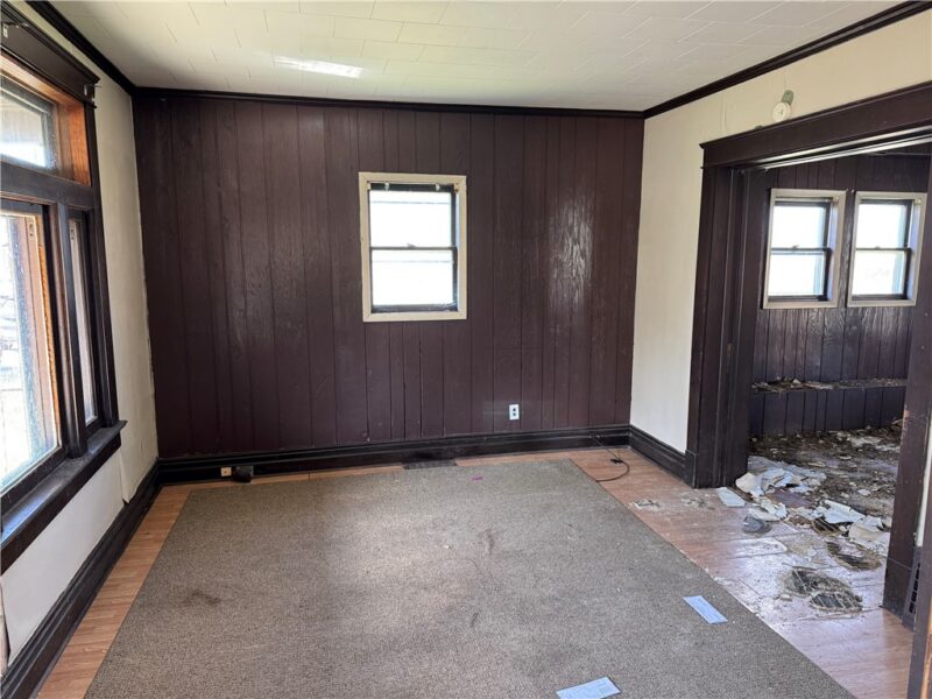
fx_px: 646
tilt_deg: -7.7
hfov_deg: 71.6
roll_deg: +0.3
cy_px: 350
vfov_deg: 56.8
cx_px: 466
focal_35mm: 24
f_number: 1.78
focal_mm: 6.76
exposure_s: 1/60
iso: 250
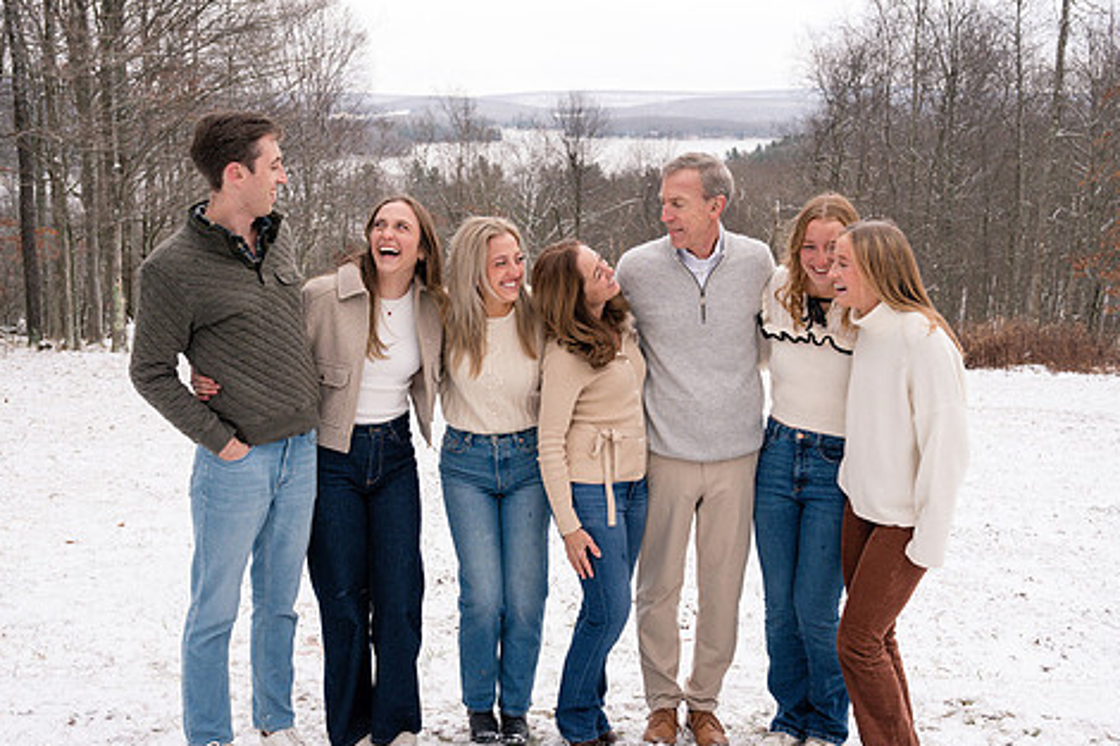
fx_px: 1306
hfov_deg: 46.4
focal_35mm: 42
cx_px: 567
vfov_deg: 31.8
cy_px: 435
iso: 400
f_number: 6.3
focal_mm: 34
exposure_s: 1/250
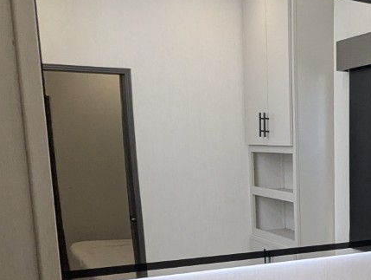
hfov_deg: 31.9
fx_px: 558
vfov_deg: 27.1
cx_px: 422
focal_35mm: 52
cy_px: 251
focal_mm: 2.35
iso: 304
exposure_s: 1/346
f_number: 2.2
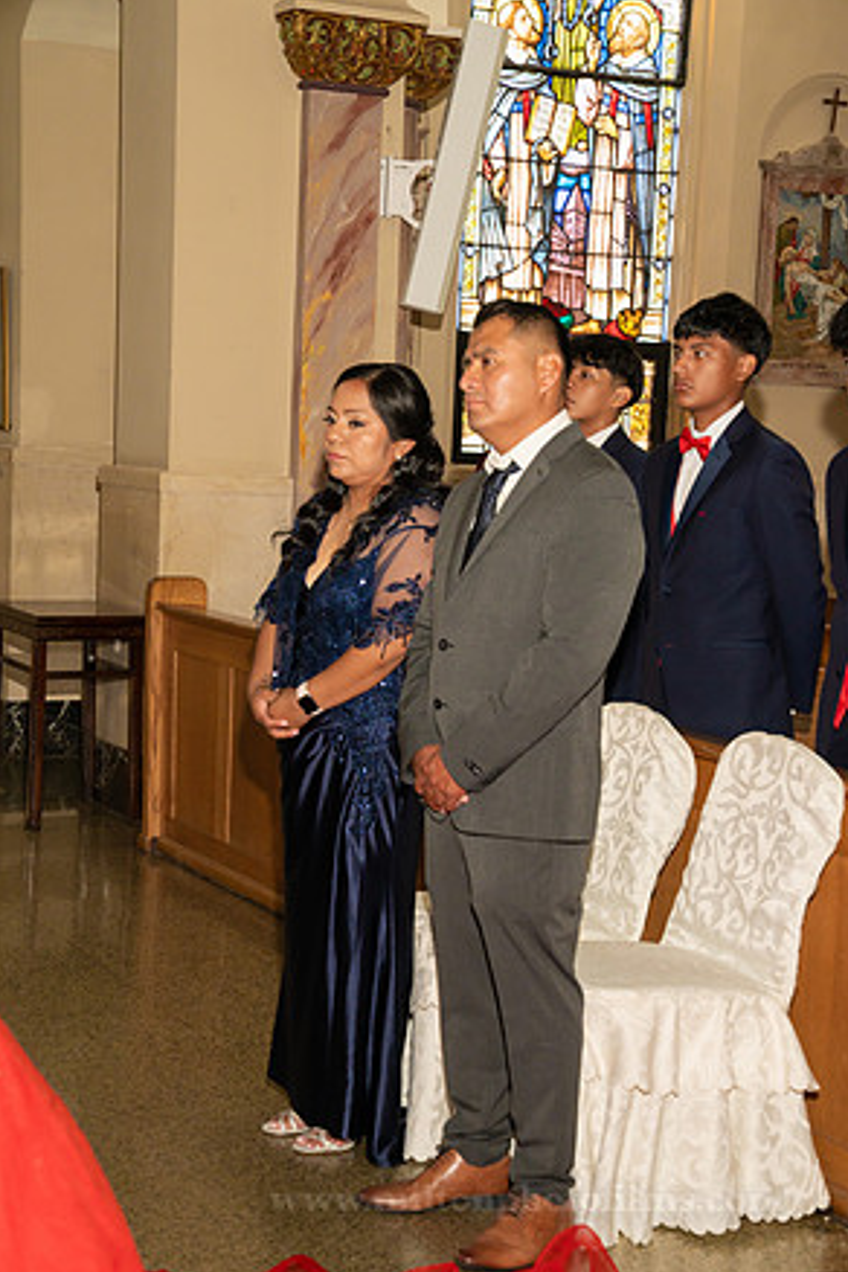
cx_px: 433
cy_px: 651
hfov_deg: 18.9
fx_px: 2544
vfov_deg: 28.1
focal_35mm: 72
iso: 1000
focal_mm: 70
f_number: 7.1
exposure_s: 1/80
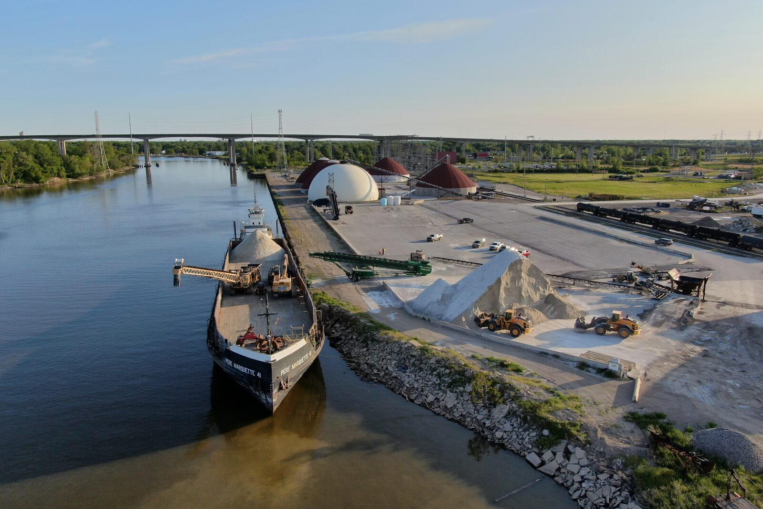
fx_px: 530
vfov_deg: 51.3
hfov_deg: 71.5
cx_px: 382
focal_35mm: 25
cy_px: 250
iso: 100
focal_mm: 4.39
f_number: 2.8
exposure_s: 1/800
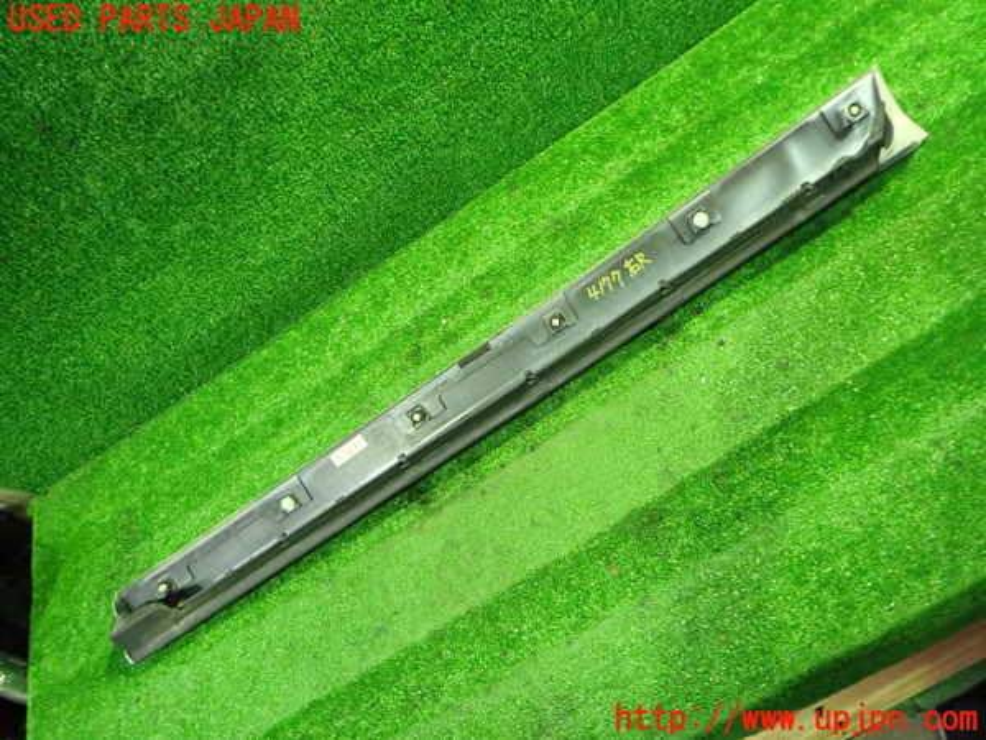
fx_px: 712
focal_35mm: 25
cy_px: 370
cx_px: 493
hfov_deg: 69.4
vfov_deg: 54.9
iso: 640
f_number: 2
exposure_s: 1/30
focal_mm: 4.5
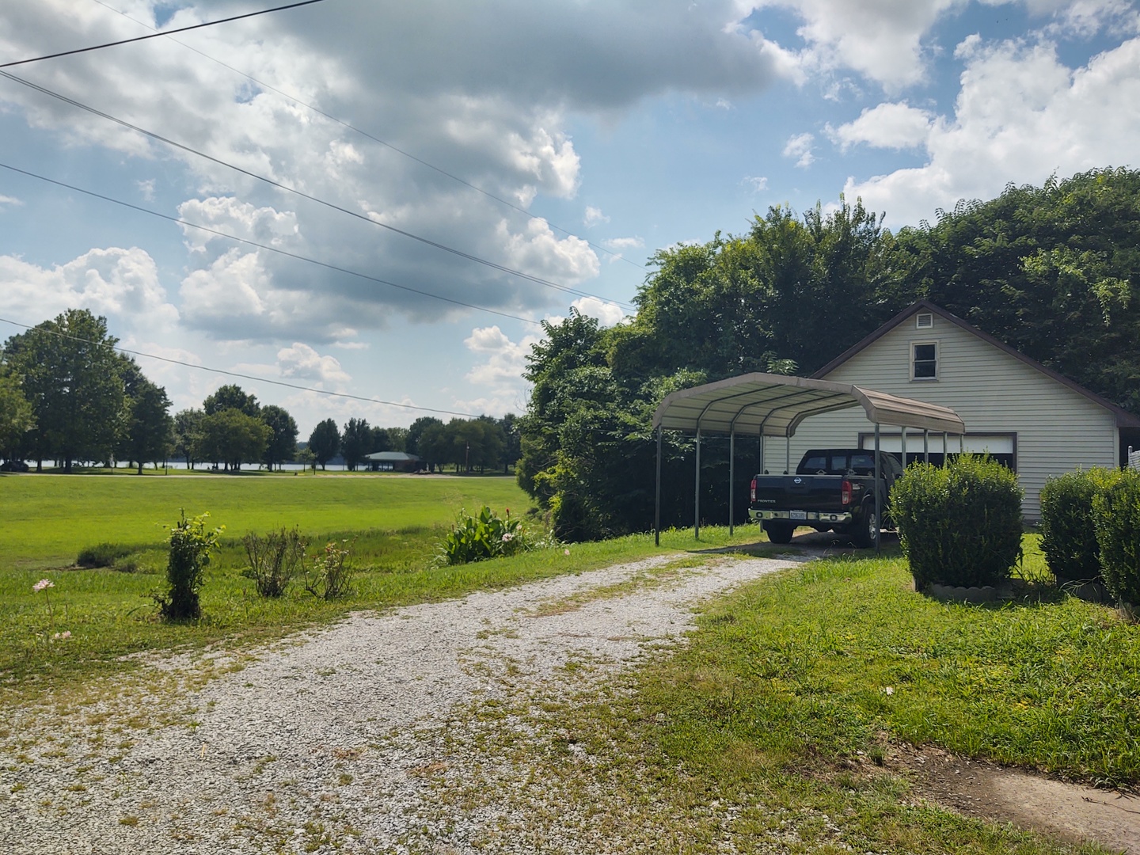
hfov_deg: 65.3
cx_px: 570
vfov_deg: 51.4
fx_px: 889
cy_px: 428
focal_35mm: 27
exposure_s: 1/9062
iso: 100
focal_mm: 4.75
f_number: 1.7
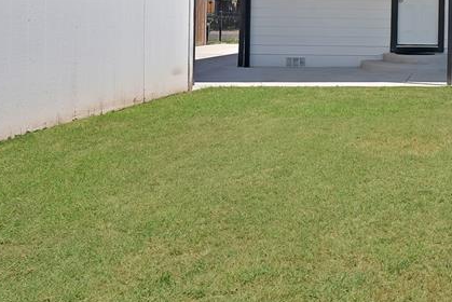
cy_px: 19
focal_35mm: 44
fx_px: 553
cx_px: 469
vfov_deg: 29.1
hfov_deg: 38.5
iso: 640
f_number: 9
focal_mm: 18
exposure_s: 1/250
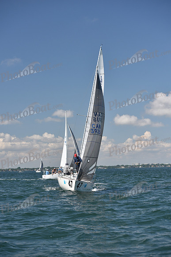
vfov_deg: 28.8
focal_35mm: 70
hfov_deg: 19.5
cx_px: 86
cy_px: 128
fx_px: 498
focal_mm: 70
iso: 250
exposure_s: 1/1000
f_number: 5
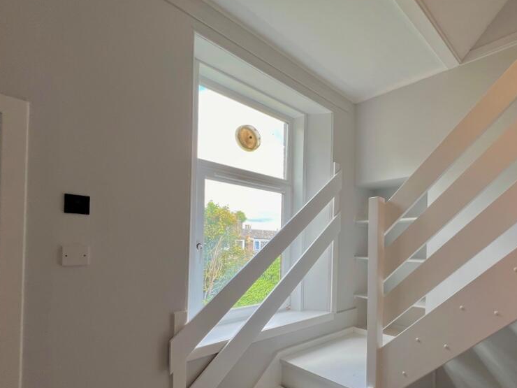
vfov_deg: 70.2
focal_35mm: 18
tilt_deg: -0.1
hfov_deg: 84.1
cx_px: 353
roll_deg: -1.2
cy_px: 247
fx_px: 269
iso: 40
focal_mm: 1.57
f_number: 1.8
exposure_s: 1/99
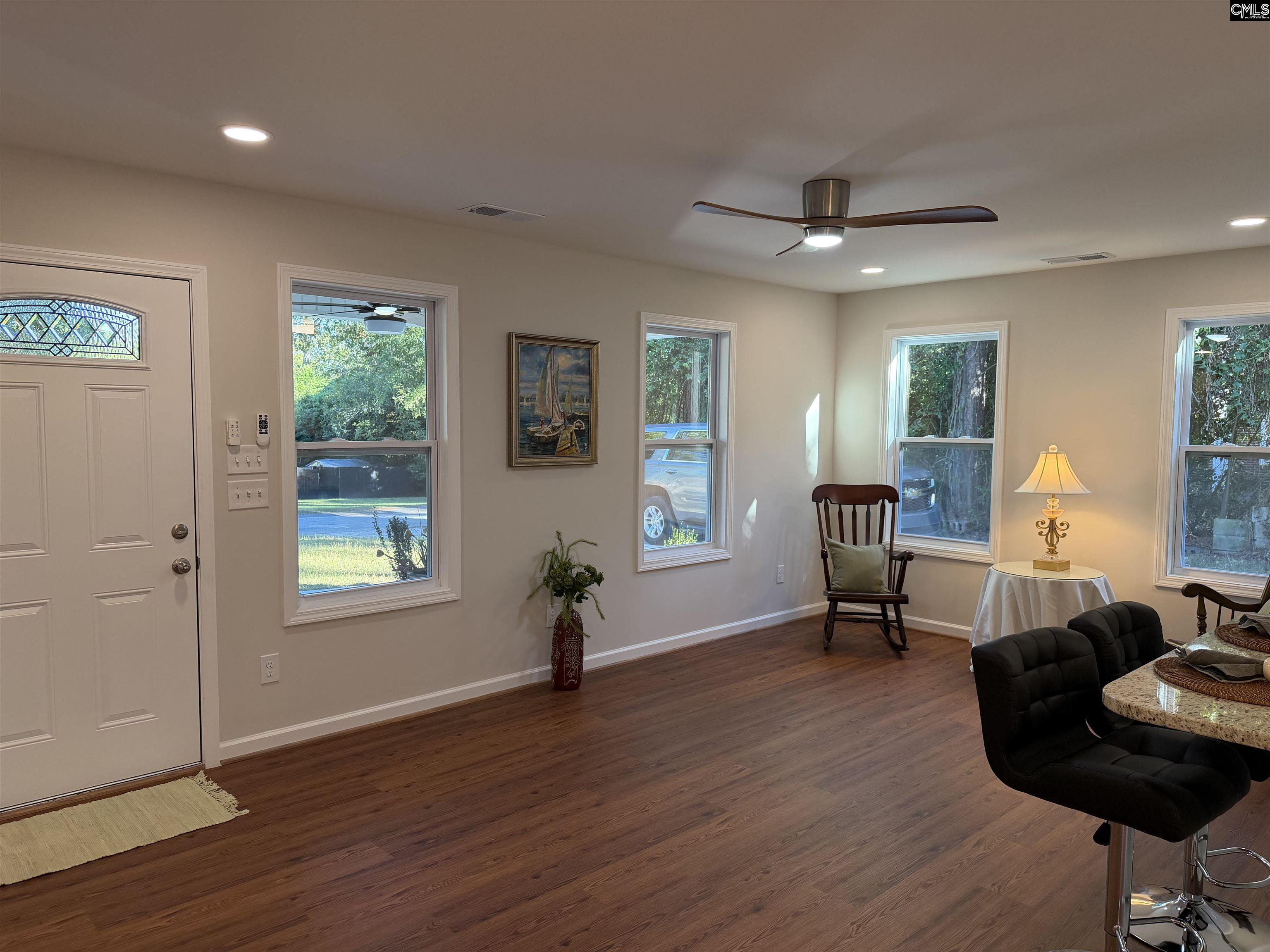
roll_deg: -0.5
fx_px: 881
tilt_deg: -4.1
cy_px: 476
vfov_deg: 56.8
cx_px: 635
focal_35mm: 24
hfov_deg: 71.6
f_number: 1.78
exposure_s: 1/163
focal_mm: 6.76
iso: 200
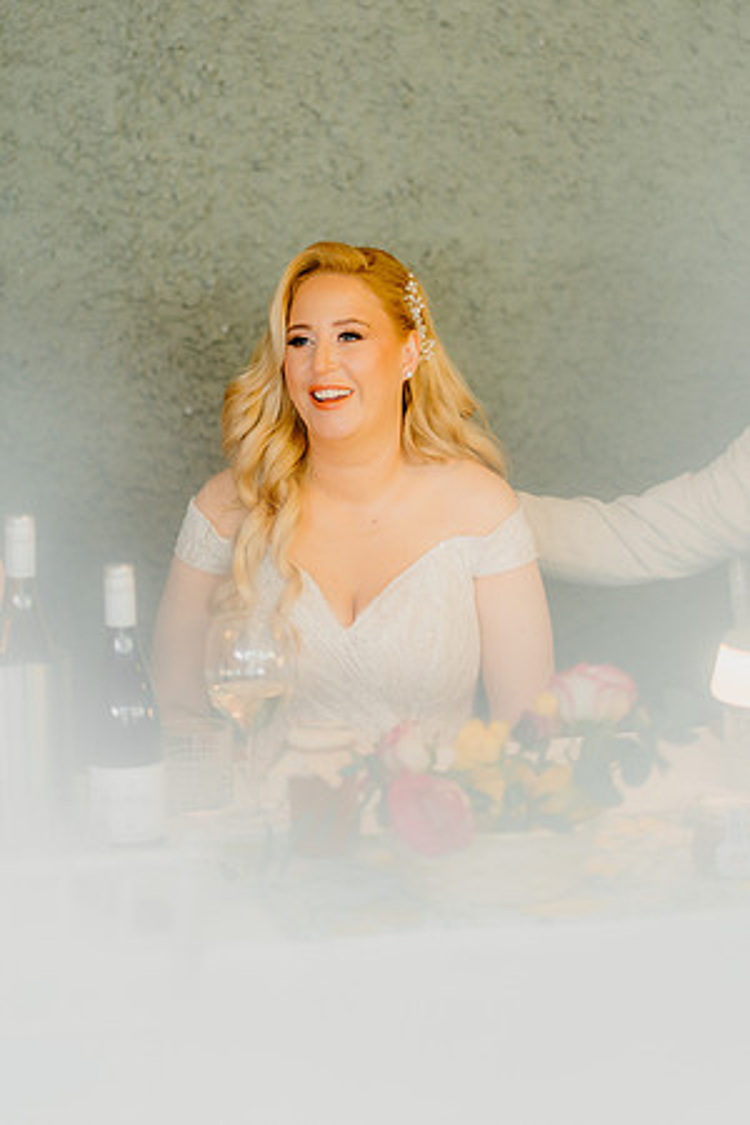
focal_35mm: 127
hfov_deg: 10.8
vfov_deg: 16.1
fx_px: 3968
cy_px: 562
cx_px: 375
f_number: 2
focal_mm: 85
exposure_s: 1/200
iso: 800
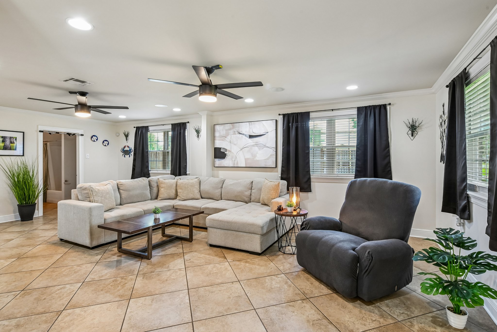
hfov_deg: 96.7
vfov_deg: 73.7
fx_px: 221
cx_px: 248
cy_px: 166
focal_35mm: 16
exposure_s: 1/4
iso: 400
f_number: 11
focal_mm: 16
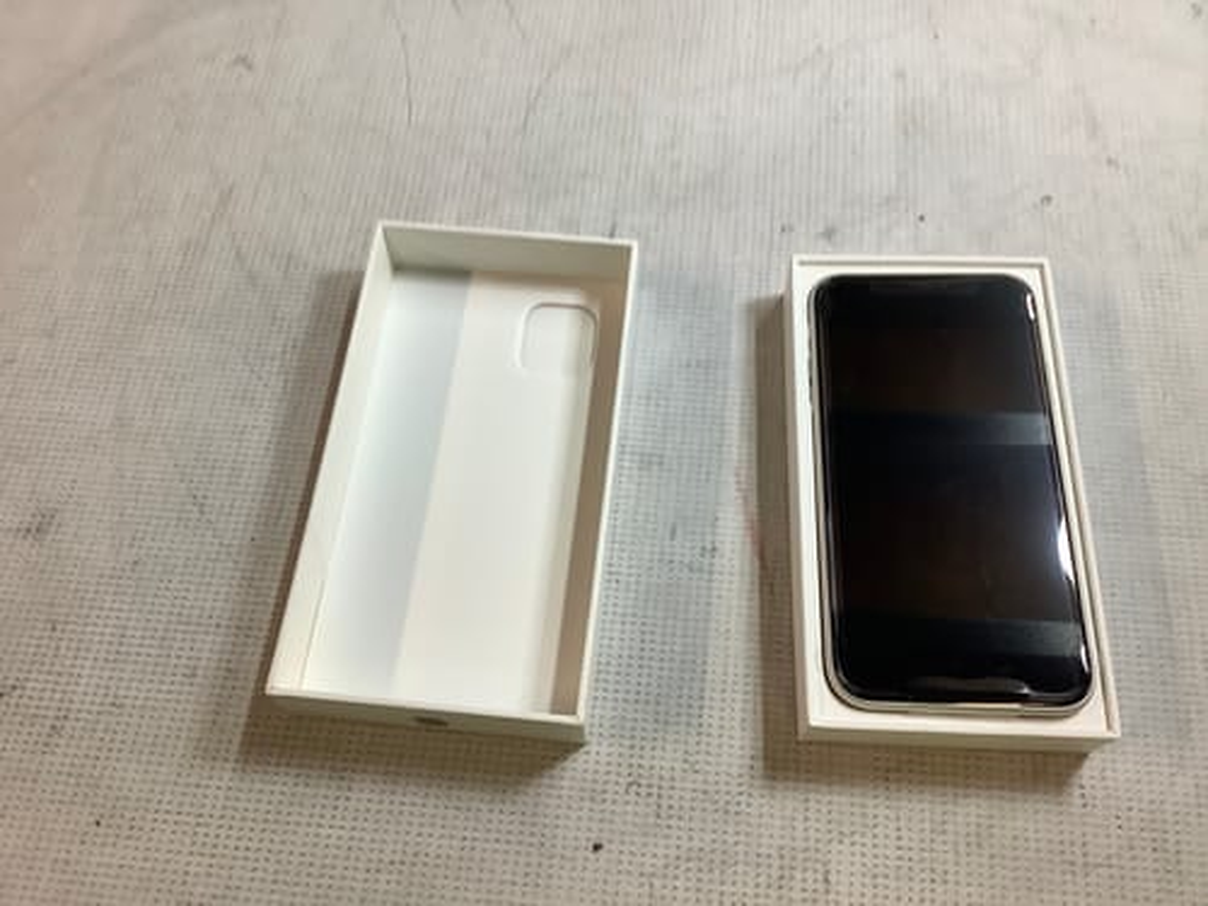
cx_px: 604
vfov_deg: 45.4
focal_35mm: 31
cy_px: 453
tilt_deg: -63.4
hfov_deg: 58.4
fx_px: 1082
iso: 80
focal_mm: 3.3
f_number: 2.4
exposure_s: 1/50
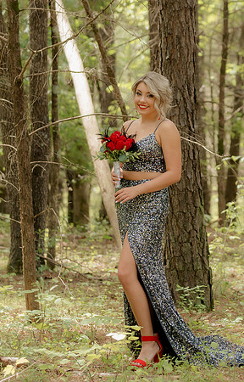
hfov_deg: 6.8
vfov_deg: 10.6
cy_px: 189
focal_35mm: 196
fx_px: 2046
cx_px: 289
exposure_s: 1/250
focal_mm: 85
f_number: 2.8
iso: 200
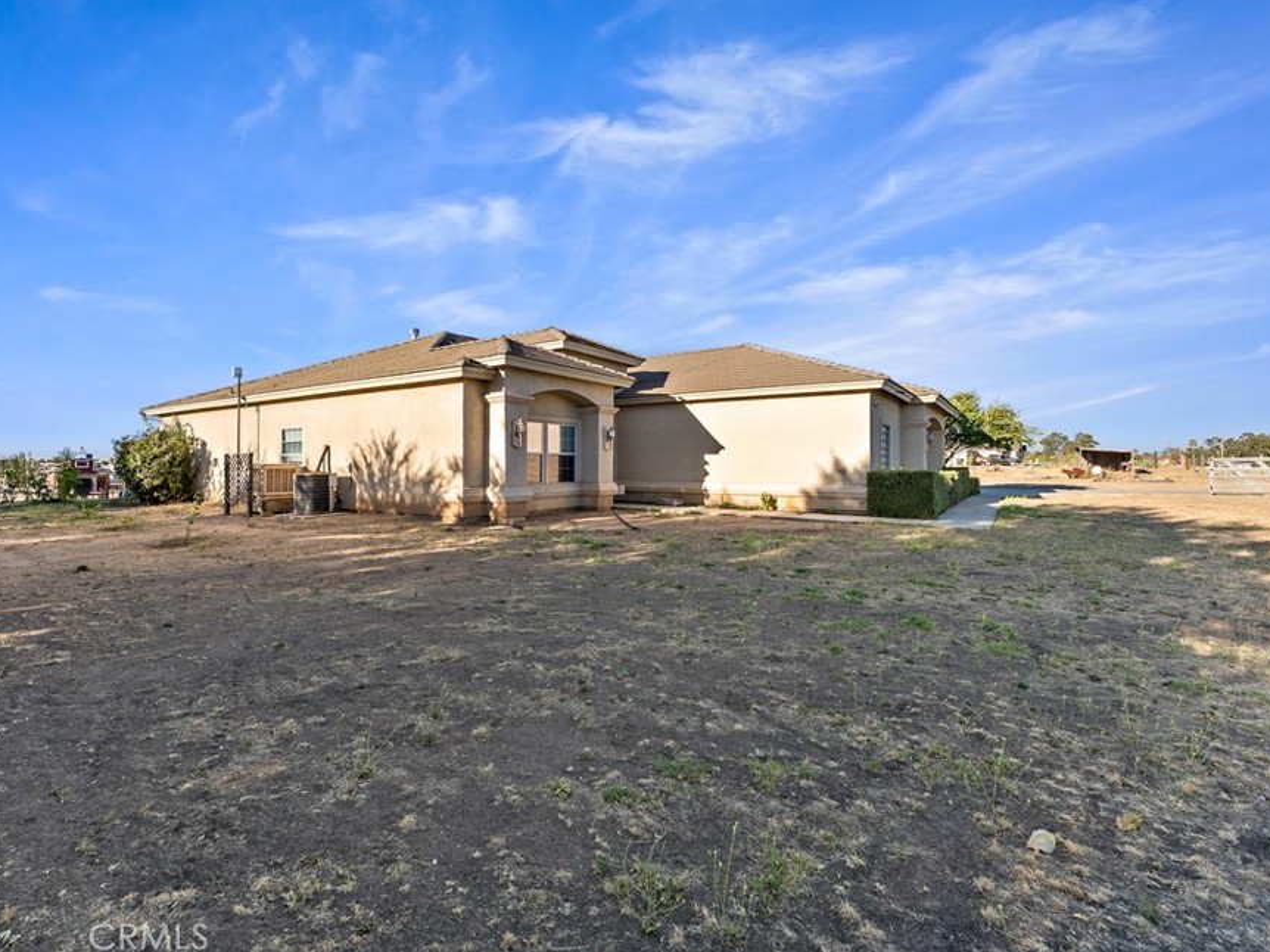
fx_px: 587
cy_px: 455
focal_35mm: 16
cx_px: 582
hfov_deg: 94.3
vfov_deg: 78.0
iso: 80
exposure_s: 1/160
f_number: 6.3
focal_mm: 14
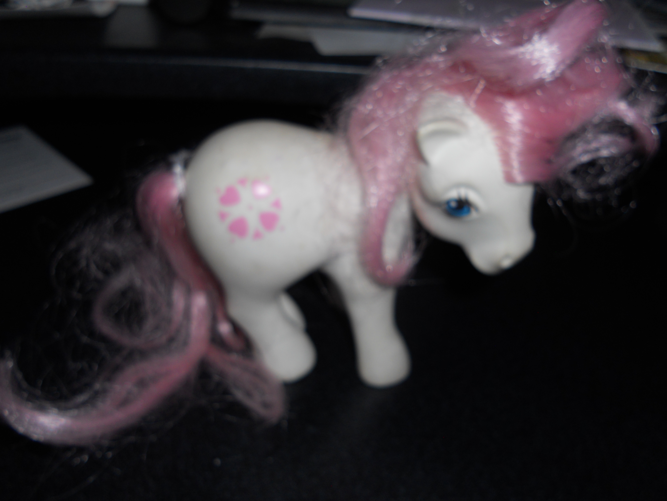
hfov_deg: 56.8
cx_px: 334
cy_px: 250
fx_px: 617
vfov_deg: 44.2
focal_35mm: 32
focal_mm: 5.8
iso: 80
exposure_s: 1/25
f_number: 8.8
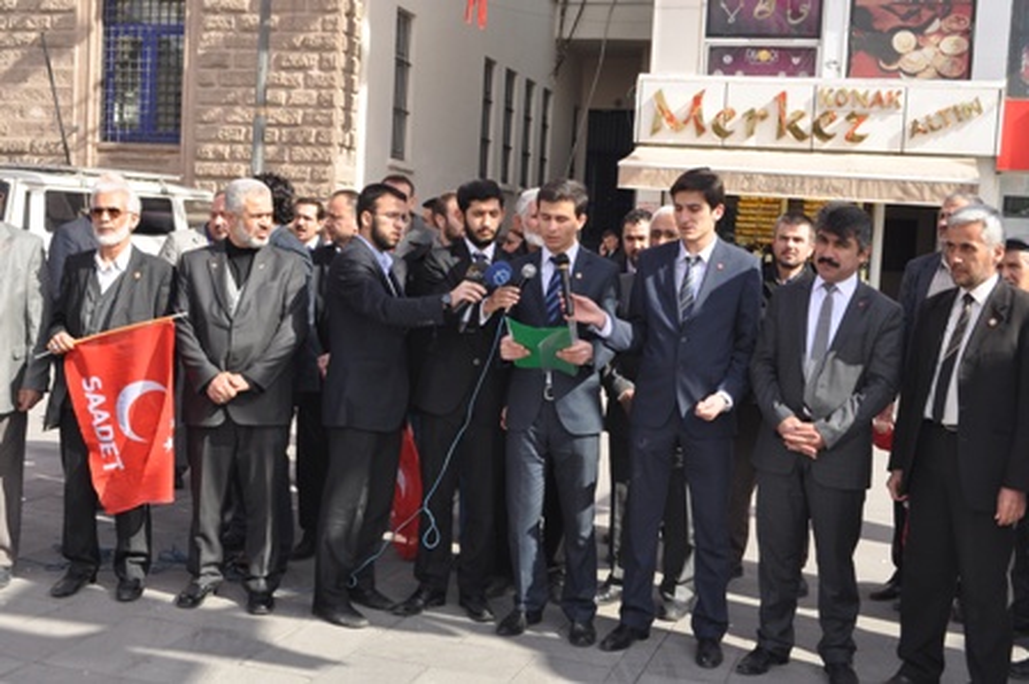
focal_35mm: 45
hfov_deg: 43.6
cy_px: 342
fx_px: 1285
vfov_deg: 29.8
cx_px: 514
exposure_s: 1/200
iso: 200
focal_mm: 30
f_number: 8
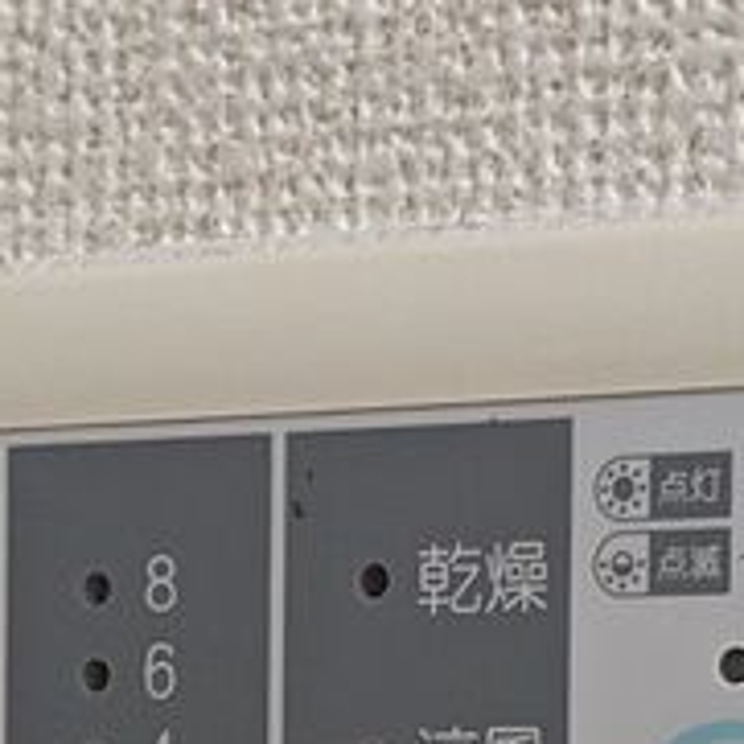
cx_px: 448
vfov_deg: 10.8
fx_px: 3866
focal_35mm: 159
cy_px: 921
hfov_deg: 11.0
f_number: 1.89
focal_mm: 5.43
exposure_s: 1/40
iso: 401
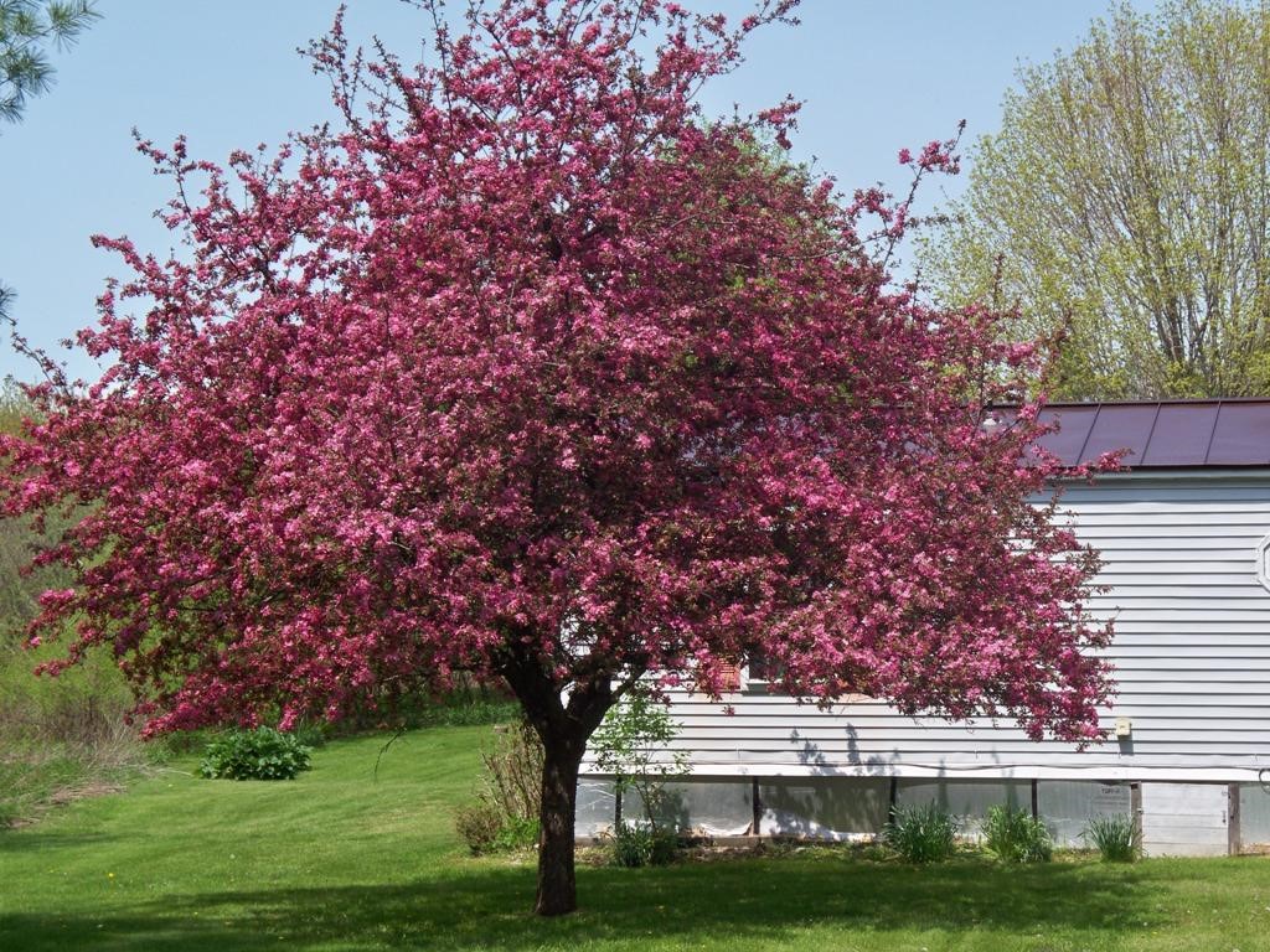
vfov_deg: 14.4
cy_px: 476
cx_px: 635
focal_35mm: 103
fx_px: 3779
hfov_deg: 19.1
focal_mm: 22.05
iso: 100
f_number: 6.6
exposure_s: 1/320
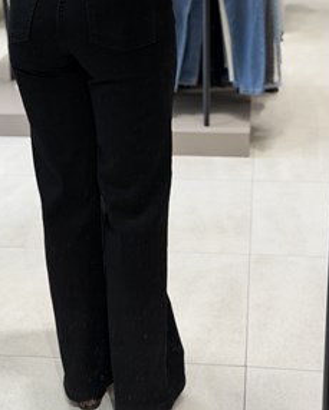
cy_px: 135
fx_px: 888
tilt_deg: -35.7
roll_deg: +3.2
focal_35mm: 73
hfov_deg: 21.0
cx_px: 147
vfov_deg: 25.9
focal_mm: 6.76
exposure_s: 1/100
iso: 50
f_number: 1.78
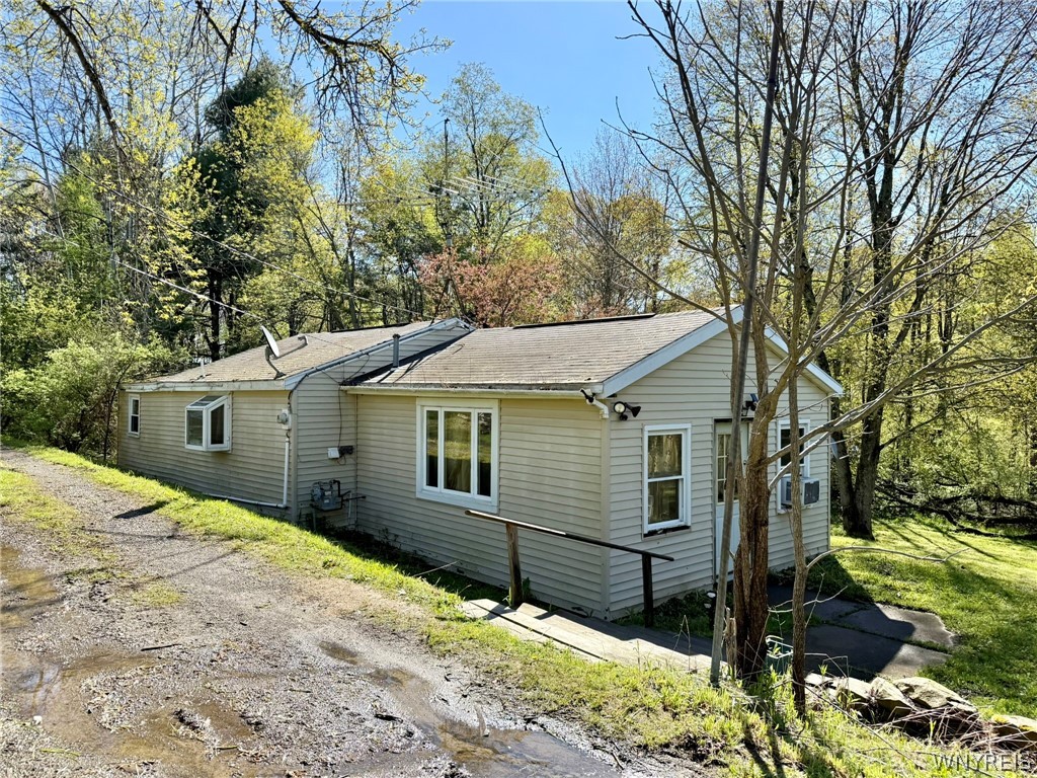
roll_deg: +0.6
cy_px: 389
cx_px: 518
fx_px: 719
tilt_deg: +0.3
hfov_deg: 71.6
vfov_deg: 56.8
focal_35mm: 24
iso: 100
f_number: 1.78
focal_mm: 6.76
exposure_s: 1/2703
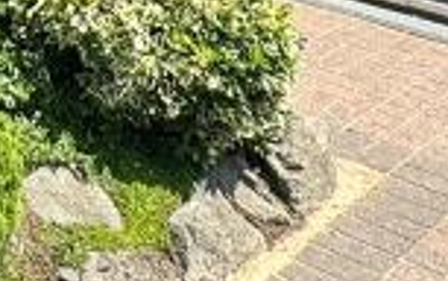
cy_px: -439
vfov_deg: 10.8
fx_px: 1210
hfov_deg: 18.8
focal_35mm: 99
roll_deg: +0.2
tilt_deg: +0.8
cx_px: -196
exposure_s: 1/625
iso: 50
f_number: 2.2
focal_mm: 2.22
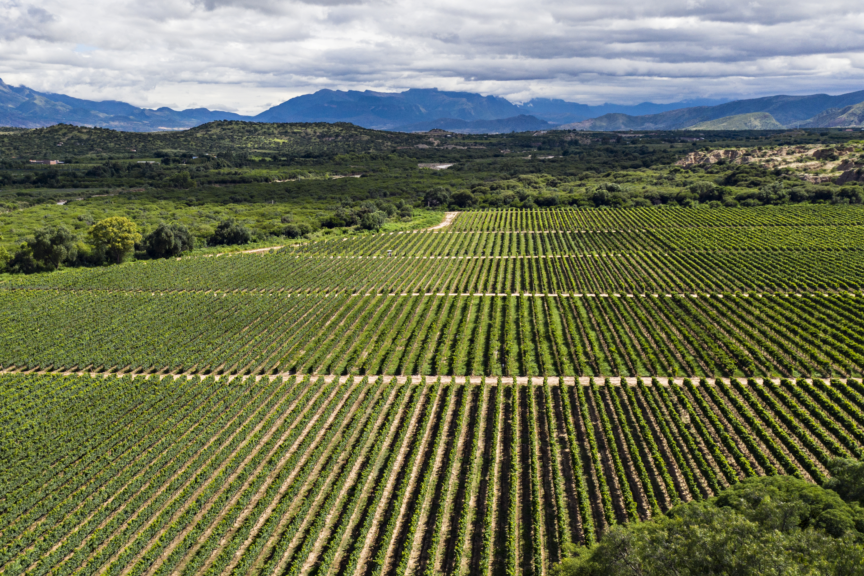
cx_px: 374
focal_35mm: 42
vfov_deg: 31.7
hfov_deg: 46.3
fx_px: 1008
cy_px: 372
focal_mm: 10.26
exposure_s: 1/1600
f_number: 3.5
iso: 100
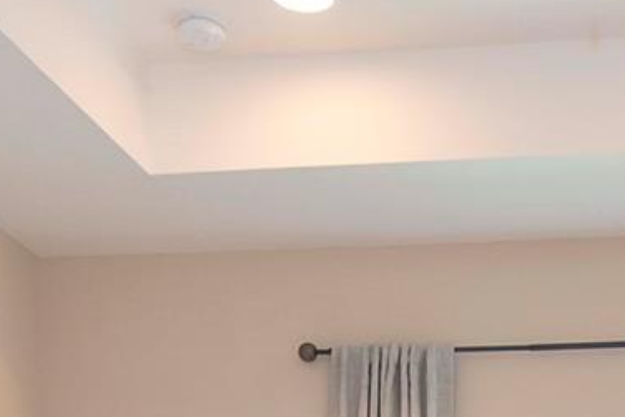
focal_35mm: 70
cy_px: 675
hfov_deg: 28.6
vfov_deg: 17.0
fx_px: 1218
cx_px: 407
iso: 1000
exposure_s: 1/125
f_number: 4.5
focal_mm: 11
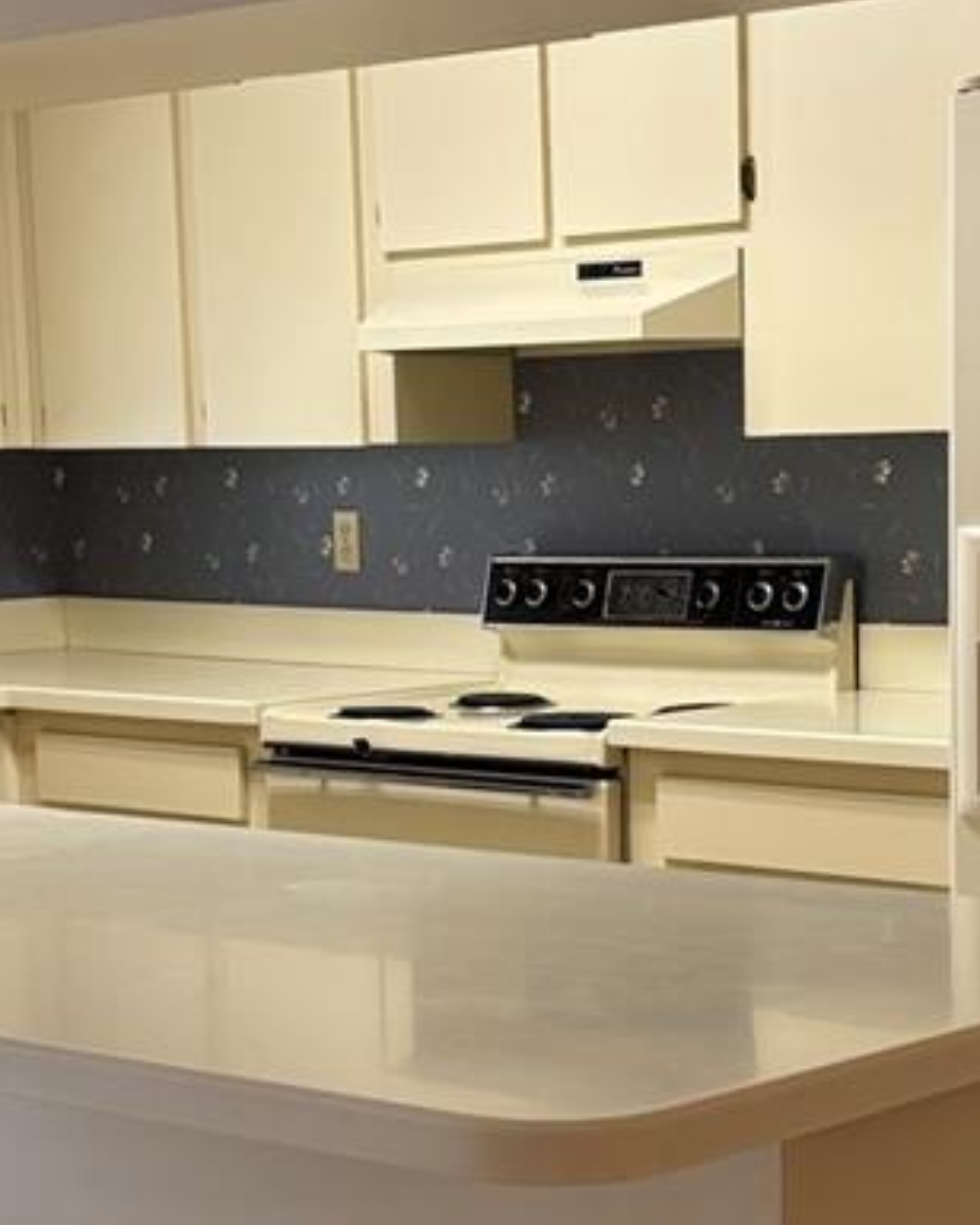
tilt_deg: -7.5
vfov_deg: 24.0
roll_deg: +1.3
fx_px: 2864
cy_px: 834
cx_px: 659
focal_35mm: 79
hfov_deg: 19.4
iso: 80
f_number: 1.6
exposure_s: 1/60
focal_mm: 5.96
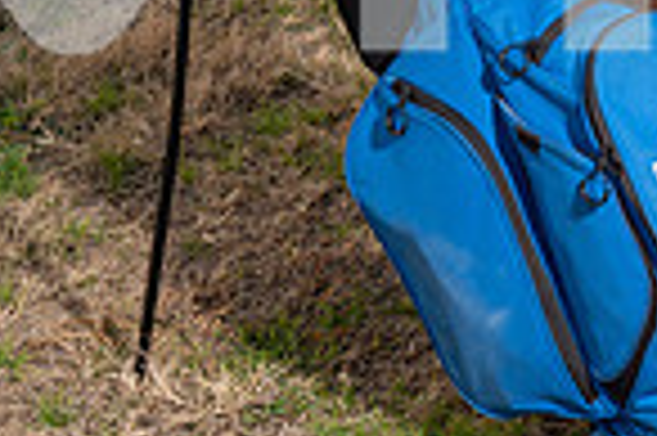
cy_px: -400
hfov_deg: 12.3
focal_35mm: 167
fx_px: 3044
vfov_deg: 7.9
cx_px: 522
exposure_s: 1/250
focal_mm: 54
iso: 160
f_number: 8
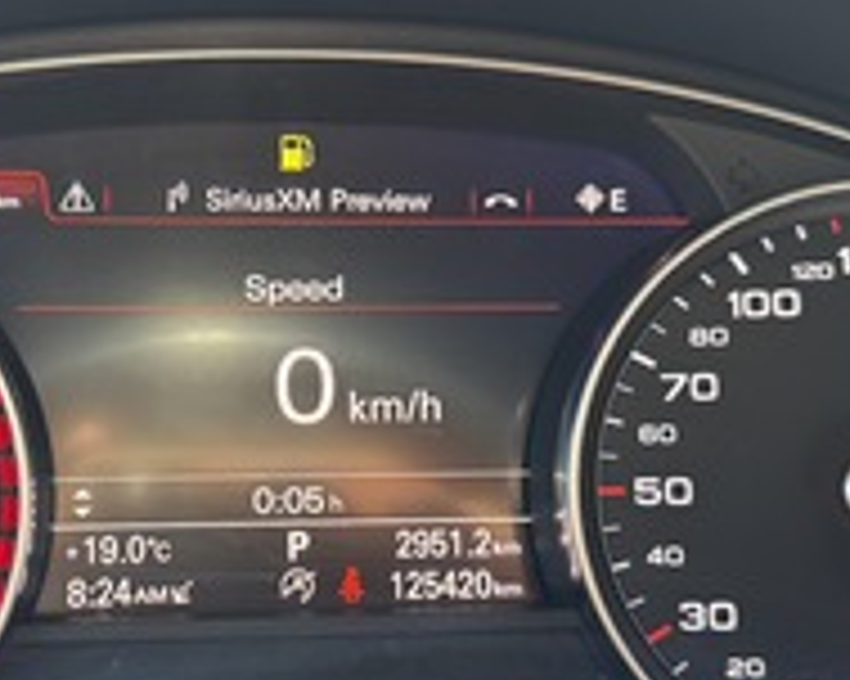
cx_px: 301
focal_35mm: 52
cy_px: 376
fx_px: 1307
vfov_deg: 29.1
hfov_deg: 35.7
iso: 160
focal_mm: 6.76
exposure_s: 1/83
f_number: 1.78
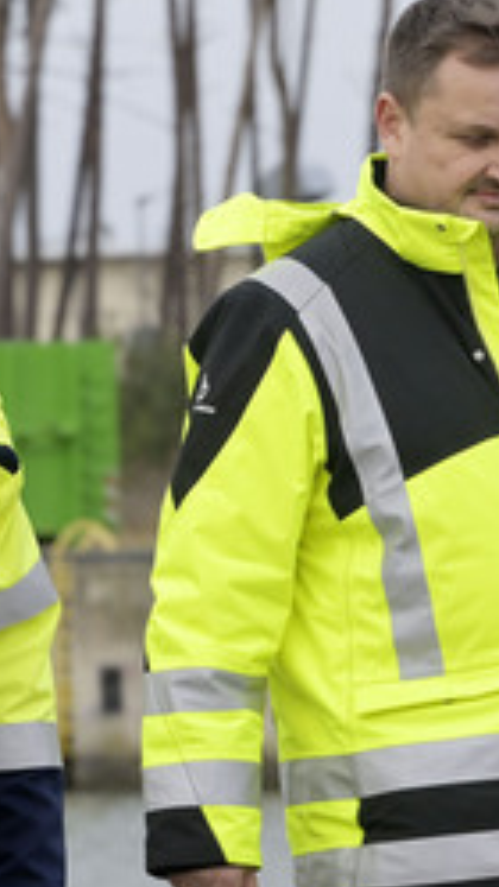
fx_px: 13389
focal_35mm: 569
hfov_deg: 2.1
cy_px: 442
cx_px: 62
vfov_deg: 3.8
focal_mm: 300
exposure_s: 1/400
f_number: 13
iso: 1600
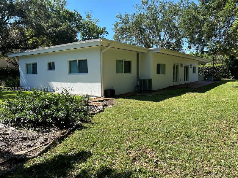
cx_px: 119
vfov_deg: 53.1
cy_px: 89
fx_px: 179
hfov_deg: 67.3
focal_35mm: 26
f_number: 1.5
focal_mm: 5.7
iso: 50
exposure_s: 1/1808
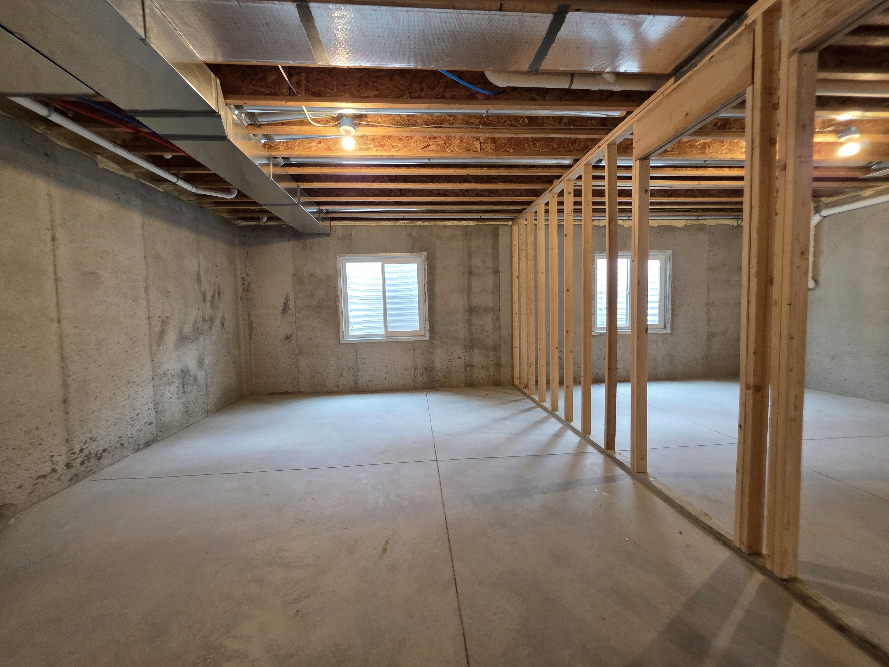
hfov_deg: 106.2
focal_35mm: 13
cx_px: 444
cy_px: 334
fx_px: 334
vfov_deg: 89.9
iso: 400
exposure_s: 1/60
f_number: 1.9
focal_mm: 2.2
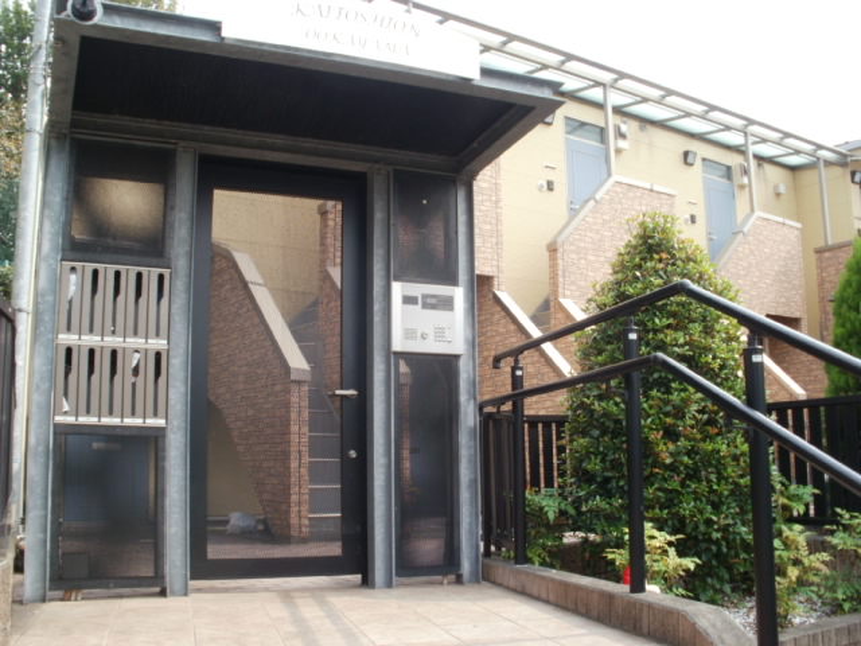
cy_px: 323
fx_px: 895
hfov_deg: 51.4
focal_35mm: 36
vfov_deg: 39.7
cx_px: 430
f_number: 5.6
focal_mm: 6.3
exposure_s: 1/80
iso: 100
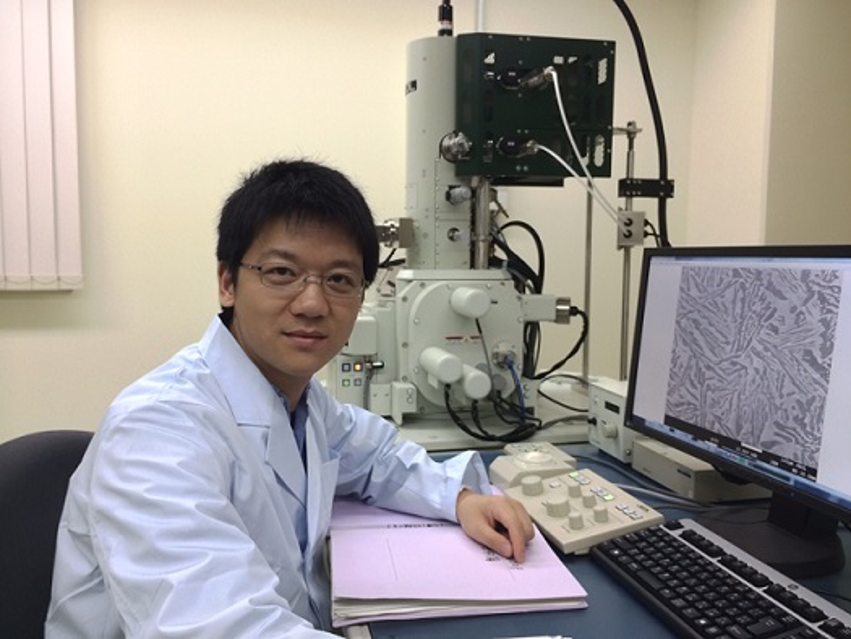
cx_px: 426
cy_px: 320
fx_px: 738
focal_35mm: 30
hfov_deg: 60.0
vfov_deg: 46.8
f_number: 2.2
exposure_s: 1/30
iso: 80
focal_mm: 4.12
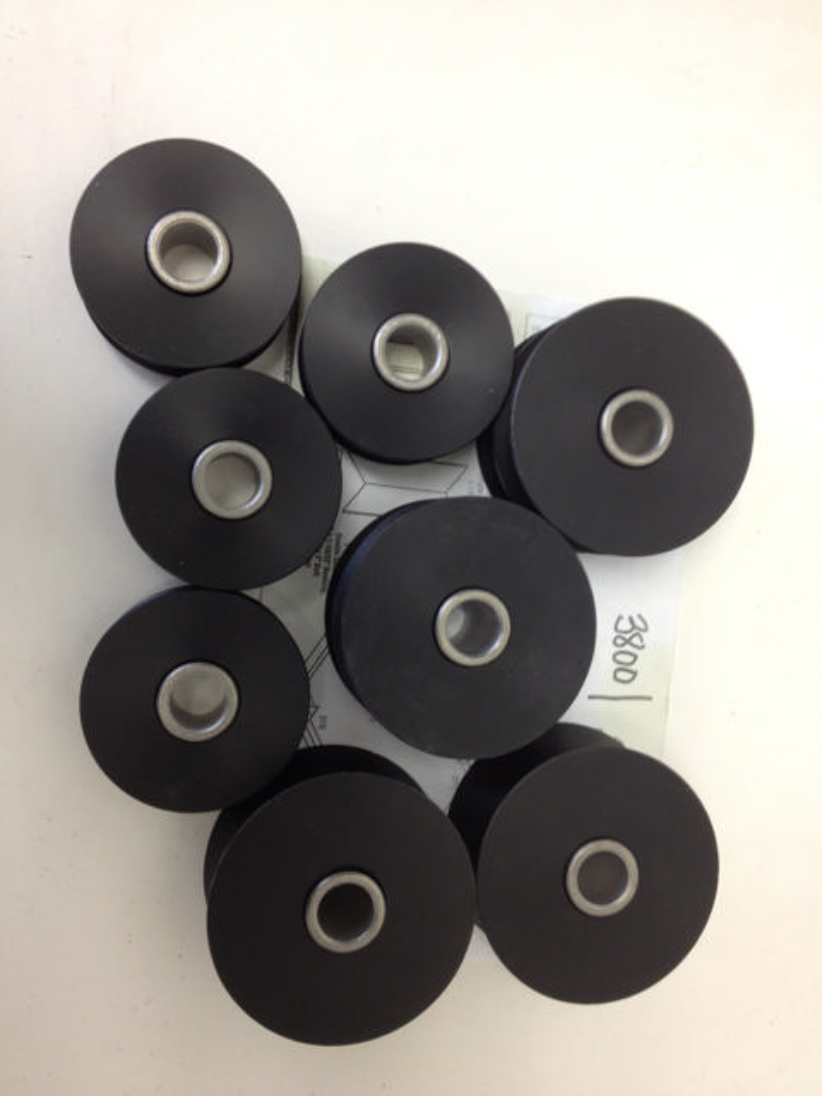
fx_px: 1108
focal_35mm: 35
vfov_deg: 52.6
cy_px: 548
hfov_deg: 40.7
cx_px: 411
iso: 80
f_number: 2.4
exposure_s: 1/20
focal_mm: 4.28
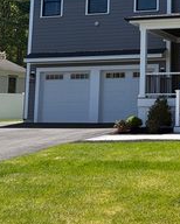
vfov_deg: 28.0
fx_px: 439
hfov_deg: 21.7
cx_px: 209
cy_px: 39
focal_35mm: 66
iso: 50
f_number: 1.6
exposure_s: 1/2283
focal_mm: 5.96
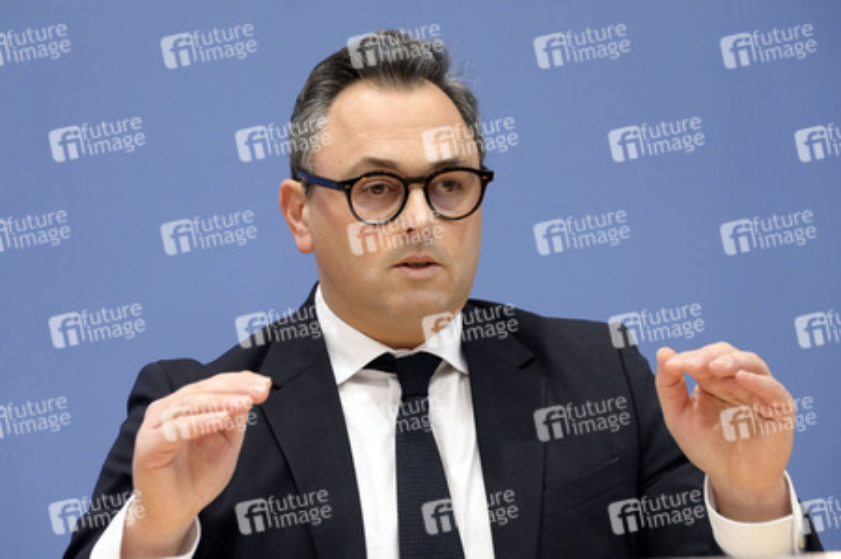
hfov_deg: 15.2
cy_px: 280
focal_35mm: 135
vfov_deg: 10.1
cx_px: 420
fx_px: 3151
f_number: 5.6
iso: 5000
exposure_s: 1/400
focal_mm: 135
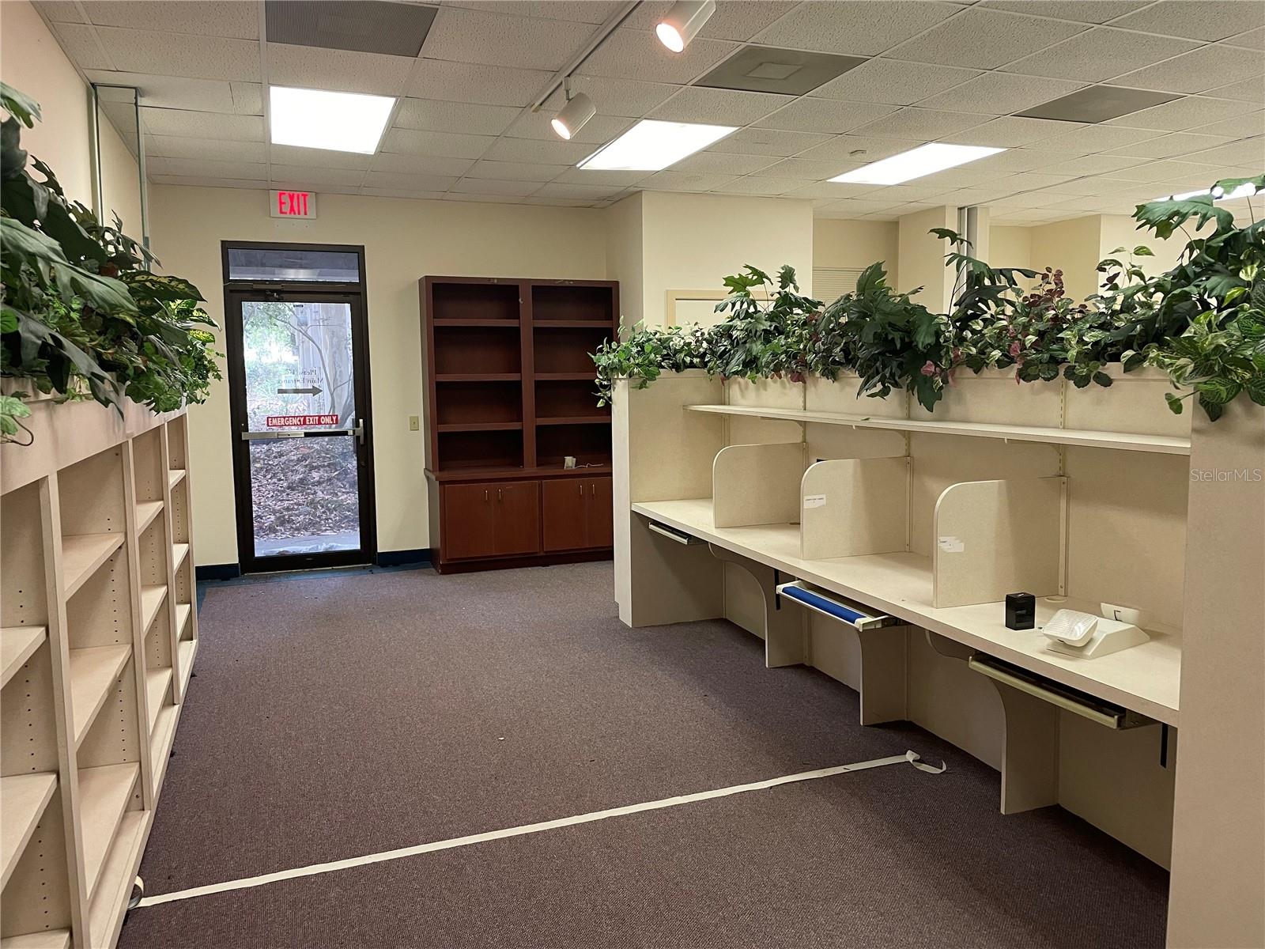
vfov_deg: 53.1
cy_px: 474
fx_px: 950
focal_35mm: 26
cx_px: 632
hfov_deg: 67.3
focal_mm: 4.2
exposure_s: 1/60
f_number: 1.6
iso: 160
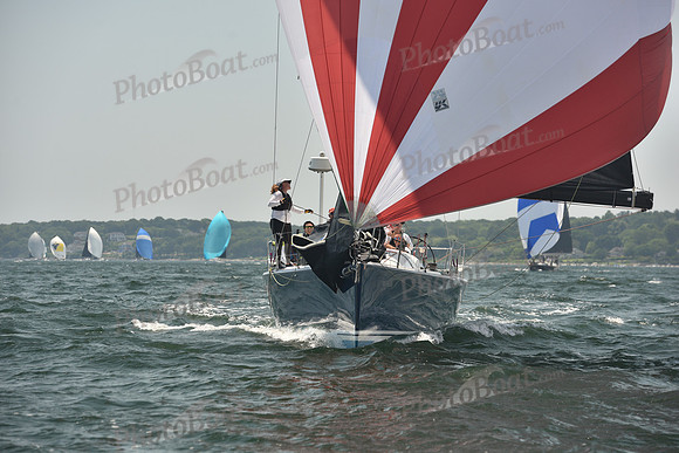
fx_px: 2735
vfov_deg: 9.5
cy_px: 226
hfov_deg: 14.2
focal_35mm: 145
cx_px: 340
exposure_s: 1/640
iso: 250
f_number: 5.6
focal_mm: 145
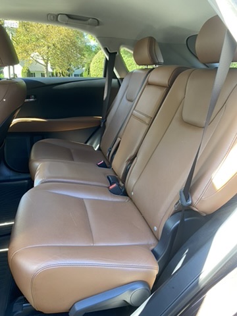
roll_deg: -2.2
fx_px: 237
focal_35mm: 26
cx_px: 118
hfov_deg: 53.1
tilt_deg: -17.2
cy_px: 158
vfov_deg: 67.3
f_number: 1.8
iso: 125
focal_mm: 4.25
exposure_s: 1/74
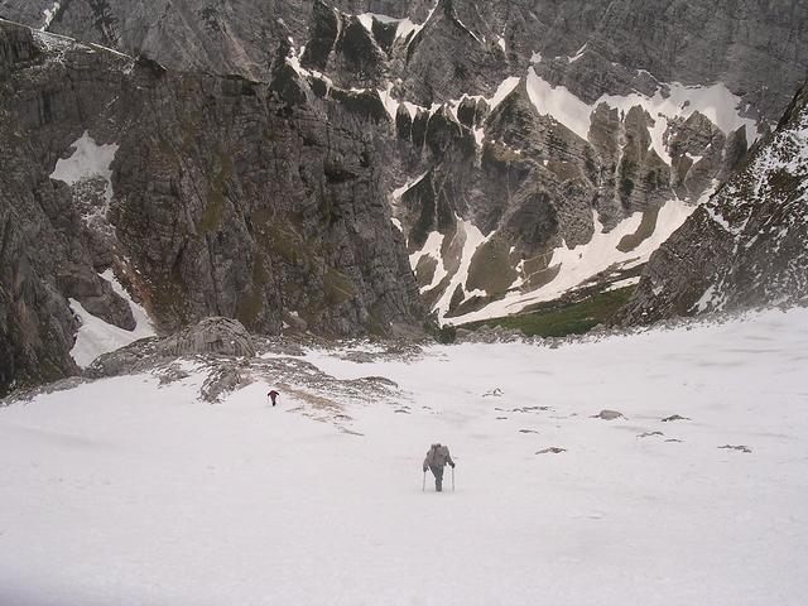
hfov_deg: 49.0
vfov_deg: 37.7
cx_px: 404
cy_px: 303
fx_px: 887
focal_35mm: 38
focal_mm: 5.8
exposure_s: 1/428
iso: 100
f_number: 5.6
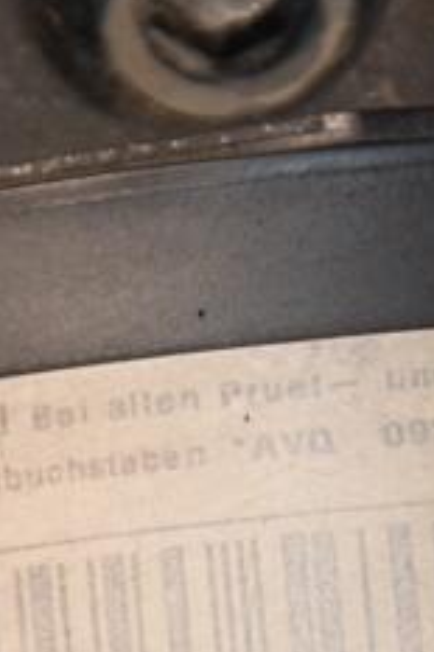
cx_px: 188
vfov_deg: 5.1
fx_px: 7357
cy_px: 540
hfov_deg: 3.4
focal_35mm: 406
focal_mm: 105
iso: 800
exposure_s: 1/60
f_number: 5.6
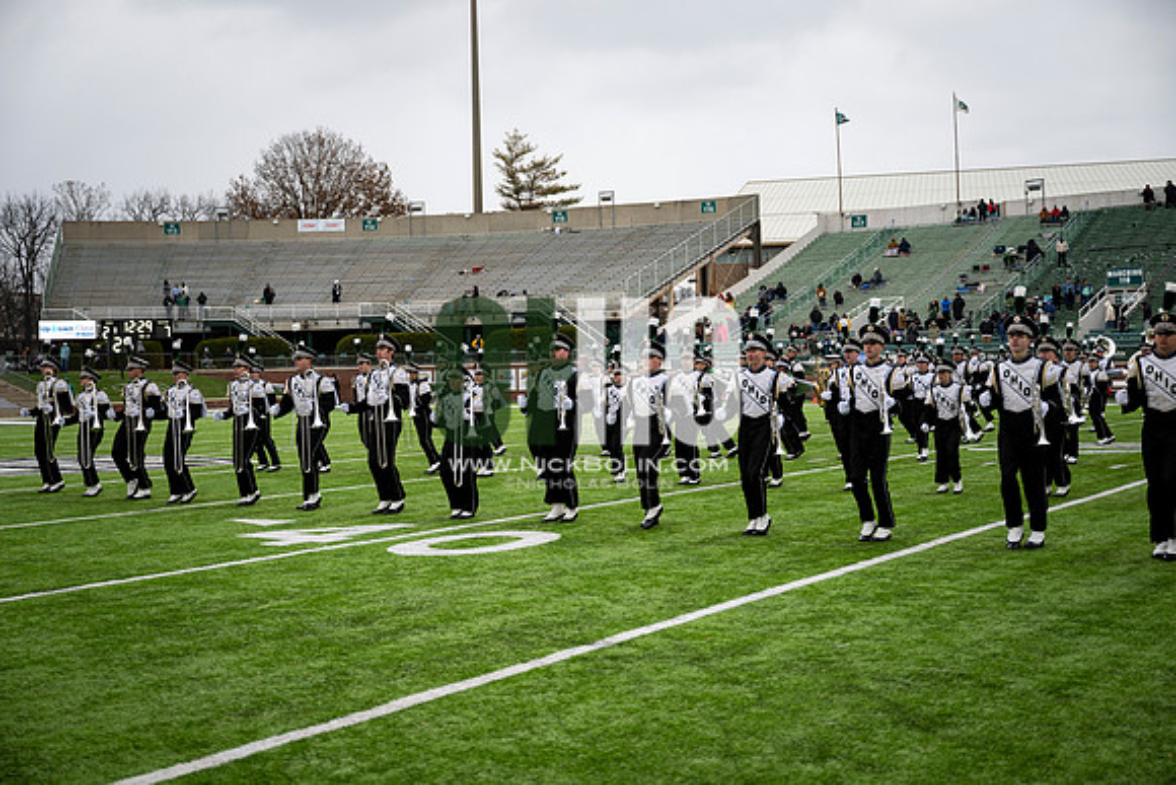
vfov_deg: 32.6
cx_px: 588
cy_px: 392
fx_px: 1340
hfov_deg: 47.4
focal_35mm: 41
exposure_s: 1/500
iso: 100
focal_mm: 41
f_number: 2.8
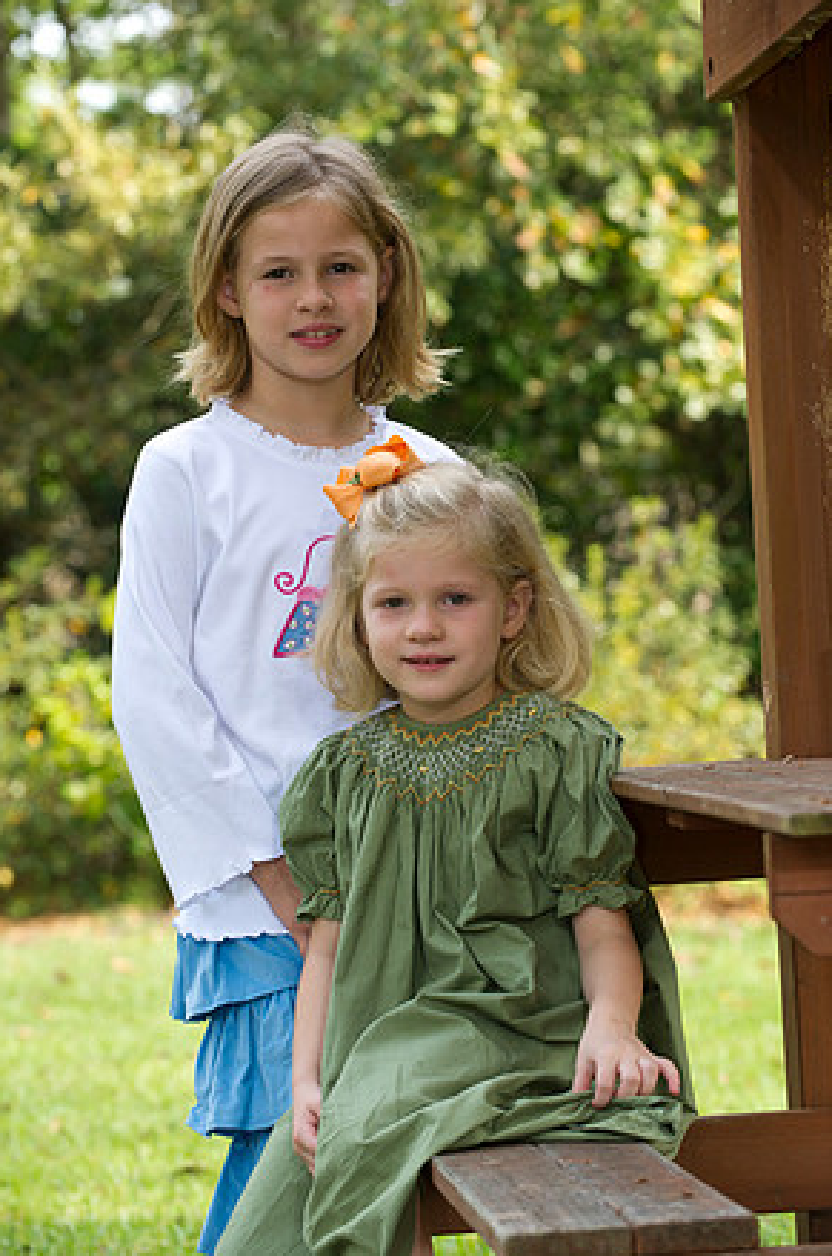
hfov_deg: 11.5
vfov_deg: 17.2
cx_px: 425
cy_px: 632
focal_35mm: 119
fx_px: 4141
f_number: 5
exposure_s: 1/100
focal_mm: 116
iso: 320
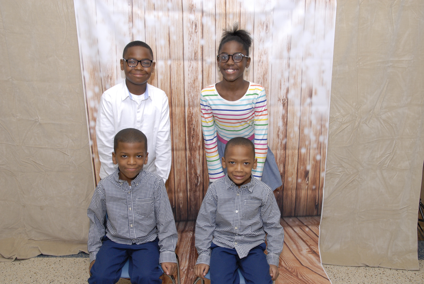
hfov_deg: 55.0
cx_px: 212
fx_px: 407
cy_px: 142
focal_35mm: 34
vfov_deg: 38.5
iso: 500
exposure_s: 1/80
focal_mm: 23
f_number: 8
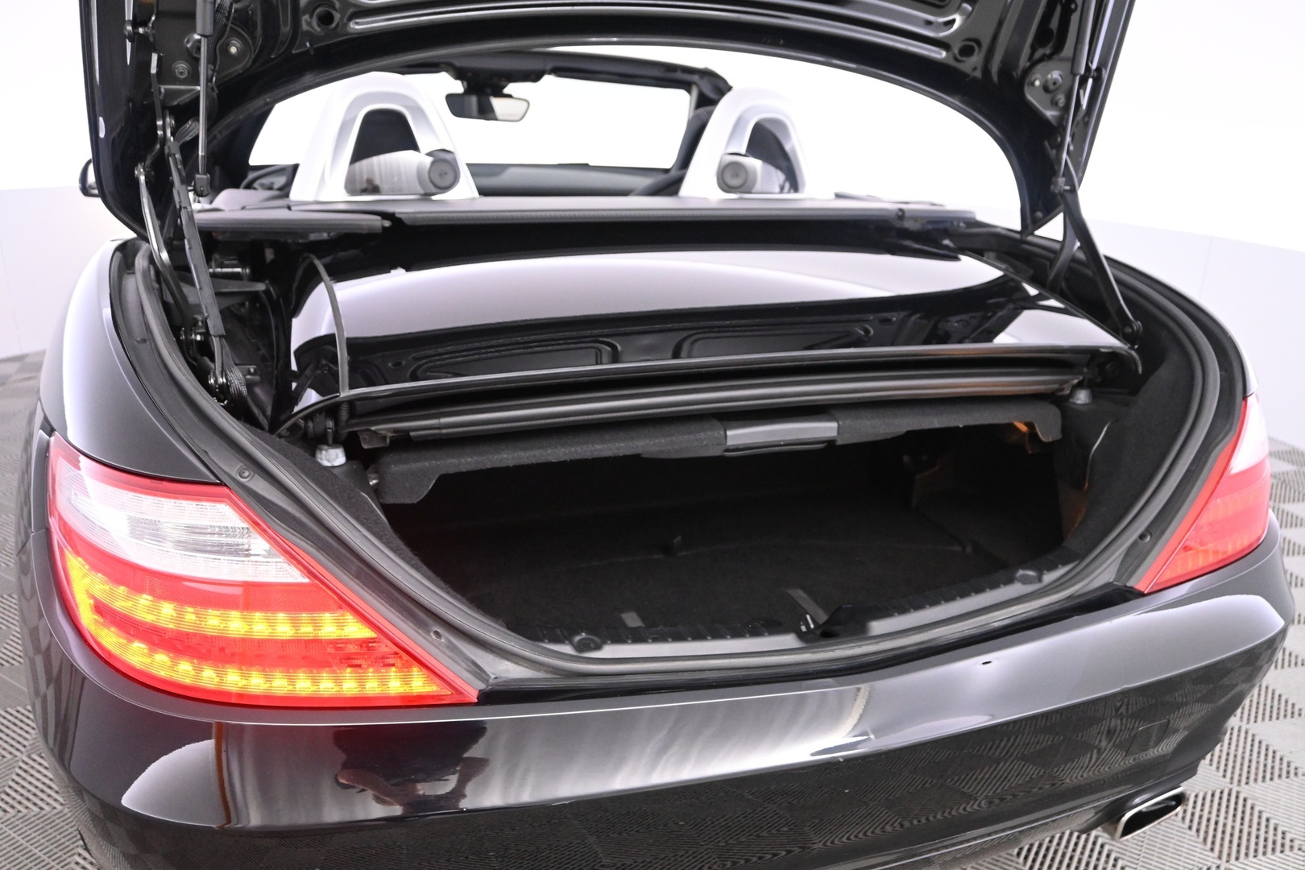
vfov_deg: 44.6
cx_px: 652
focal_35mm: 29
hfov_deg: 63.2
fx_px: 1060
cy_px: 435
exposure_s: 1/50
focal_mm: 19.5
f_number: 3.8
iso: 3200
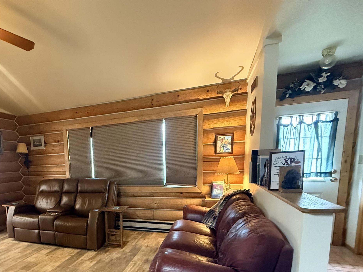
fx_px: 241
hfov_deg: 70.9
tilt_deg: -8.9
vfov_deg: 56.1
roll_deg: +2.7
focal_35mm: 23
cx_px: 110
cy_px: 202
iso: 1250
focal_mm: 2.22
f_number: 2.2
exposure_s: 1/60
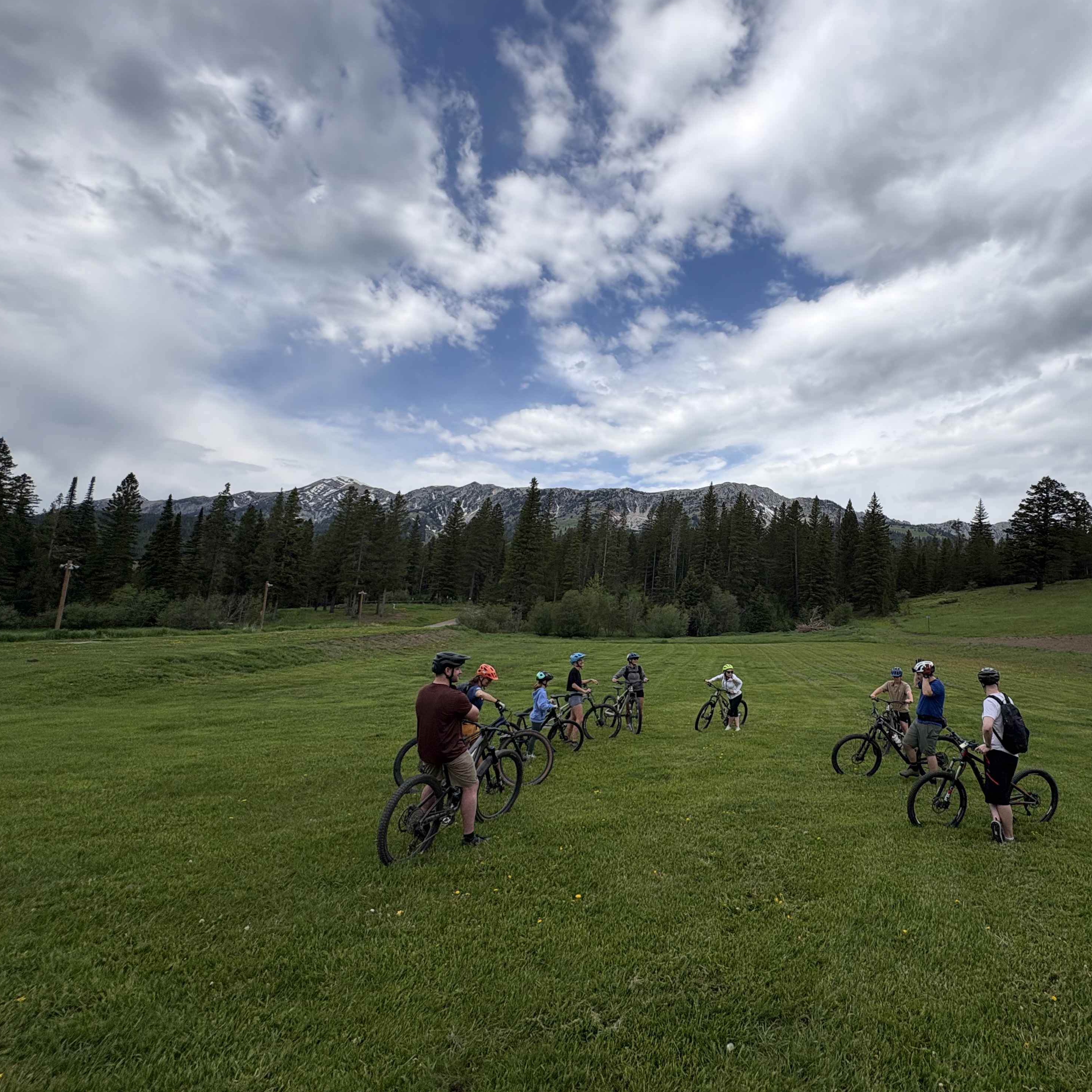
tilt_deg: +8.7
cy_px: 533
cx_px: 698
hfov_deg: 82.0
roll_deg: -4.0
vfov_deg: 84.0
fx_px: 607
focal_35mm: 17
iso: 50
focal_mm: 2.22
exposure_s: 1/2273
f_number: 2.2
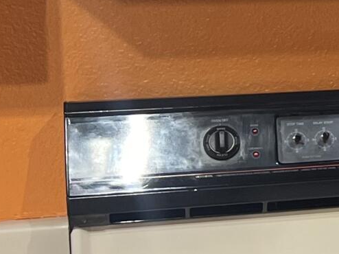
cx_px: 821
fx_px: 1547
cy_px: 42
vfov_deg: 9.4
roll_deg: -0.4
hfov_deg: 10.6
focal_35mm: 158
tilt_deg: -5.5
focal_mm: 5.7
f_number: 1.5
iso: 80
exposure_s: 1/60
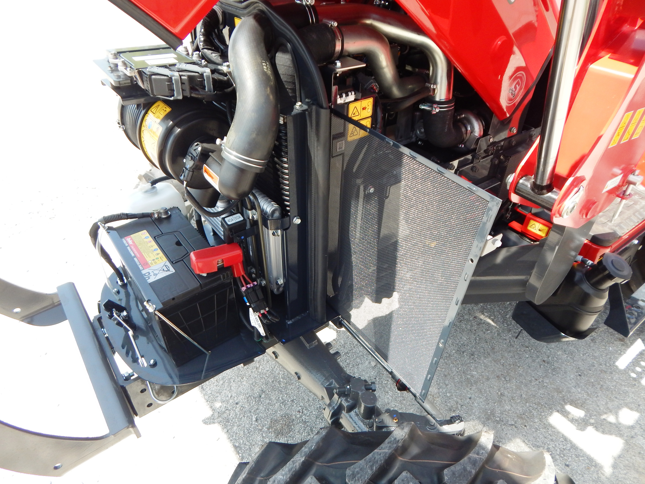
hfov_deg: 76.4
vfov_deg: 61.1
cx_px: 322
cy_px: 242
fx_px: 410
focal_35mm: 22
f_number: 3
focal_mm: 4
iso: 125
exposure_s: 1/320
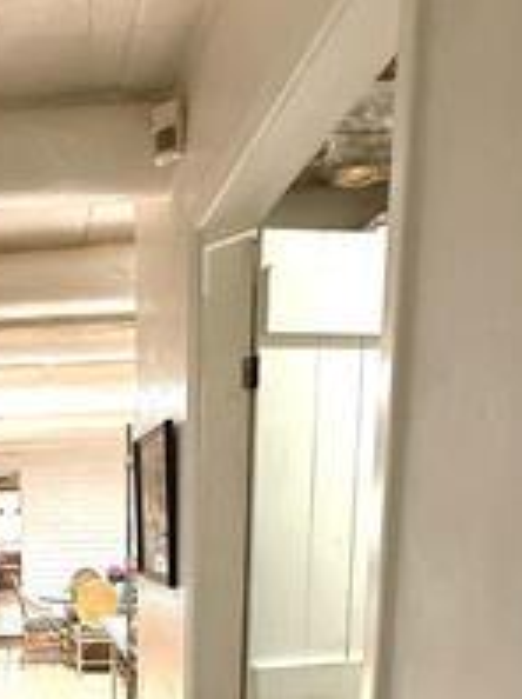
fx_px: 685
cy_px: 646
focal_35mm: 34
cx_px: 18
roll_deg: +1.8
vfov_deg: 47.7
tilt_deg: -8.8
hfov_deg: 37.8
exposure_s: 1/60
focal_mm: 2.22
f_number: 2.2
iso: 250
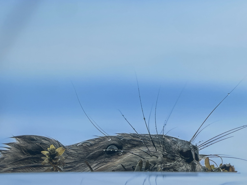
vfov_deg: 32.6
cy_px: 120
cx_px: 128
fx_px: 314
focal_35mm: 44
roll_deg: -0.6
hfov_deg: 42.9
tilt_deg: -8.0
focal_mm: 4.2
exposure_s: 1/5814
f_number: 1.6
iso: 32
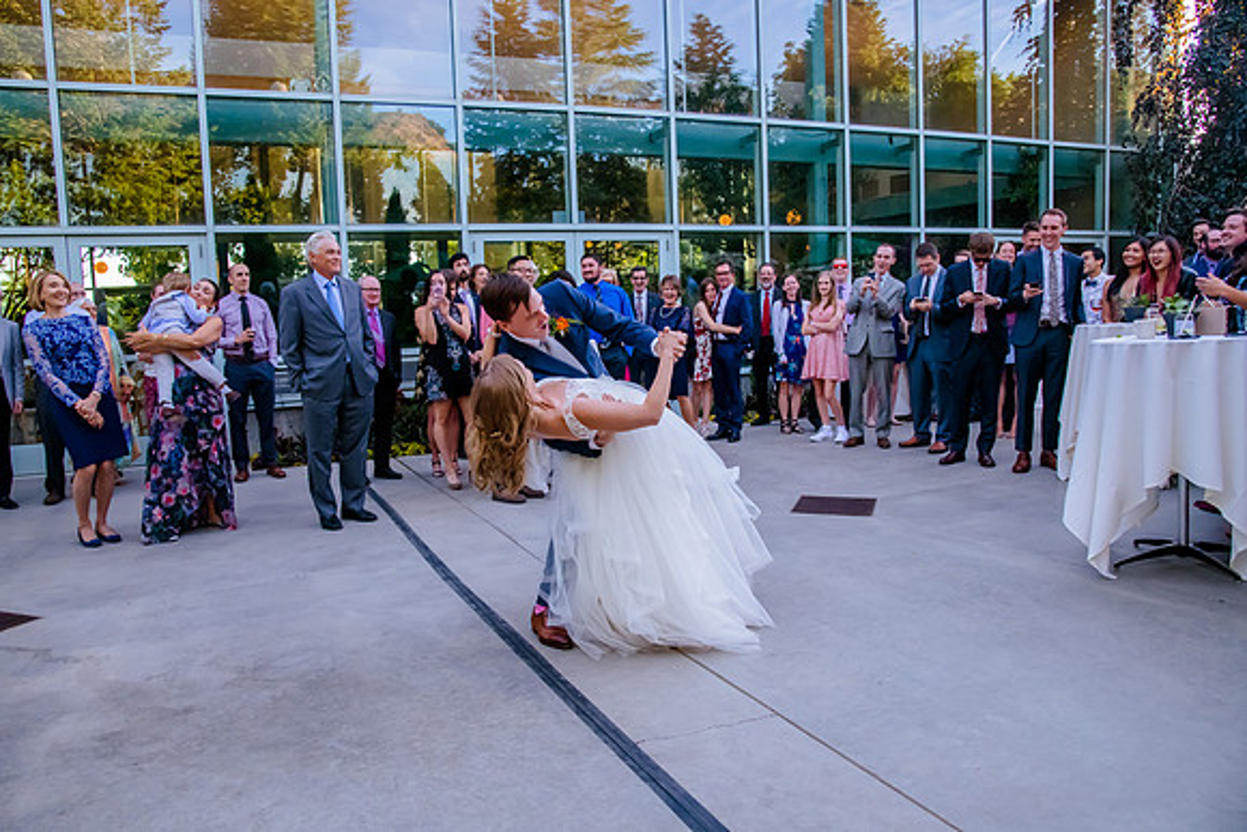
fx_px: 869
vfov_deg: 51.2
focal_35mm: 25
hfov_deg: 71.3
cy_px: 416
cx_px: 608
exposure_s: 1/320
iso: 3200
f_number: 8
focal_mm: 24
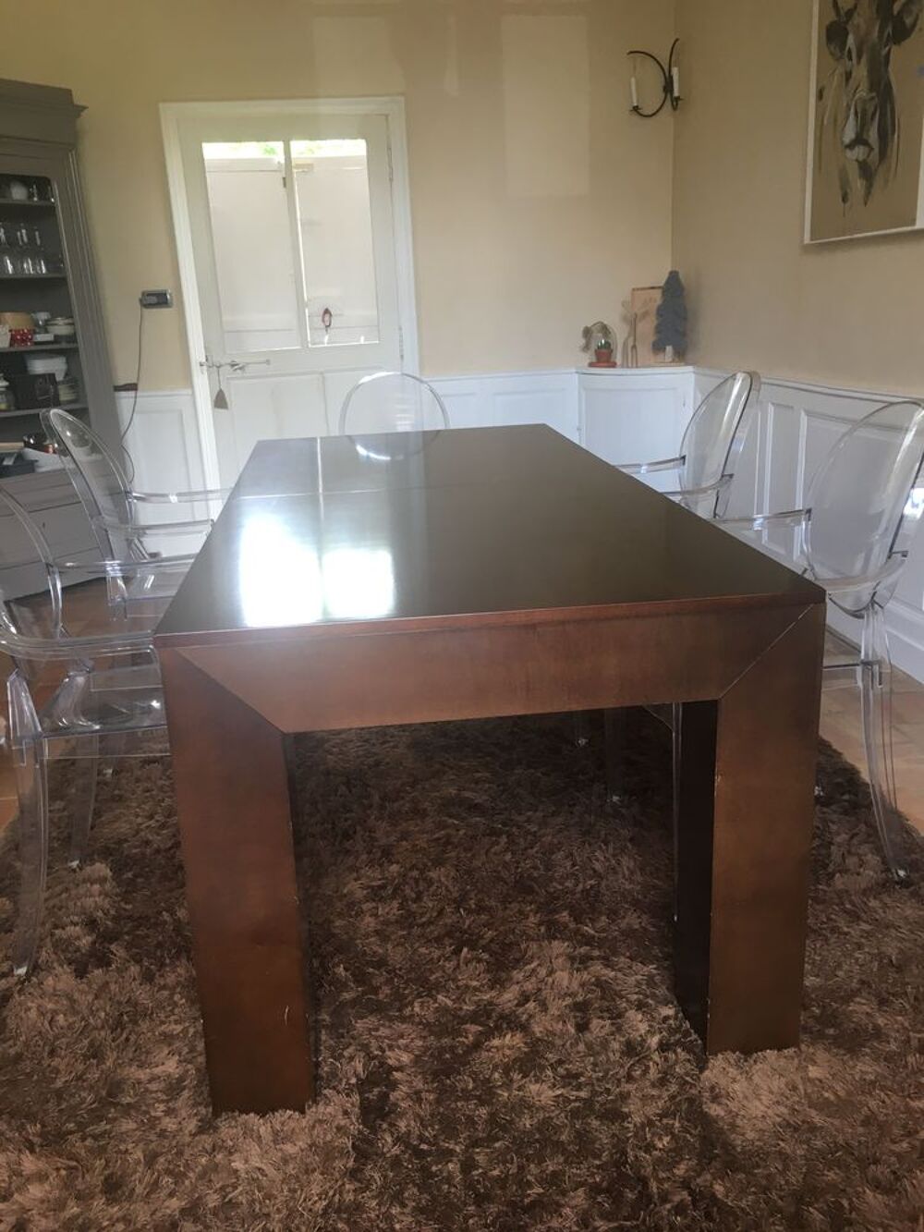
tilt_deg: -15.9
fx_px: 1032
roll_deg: +3.0
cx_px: 462
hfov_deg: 48.2
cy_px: 616
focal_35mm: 29
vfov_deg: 61.7
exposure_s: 1/33
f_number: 2.2
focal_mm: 4.15
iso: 64
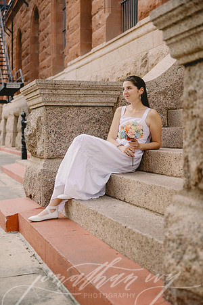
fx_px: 414
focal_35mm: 49
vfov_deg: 40.3
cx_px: 102
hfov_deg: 27.5
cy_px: 152
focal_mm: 49
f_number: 3.2
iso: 1000
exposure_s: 1/2000
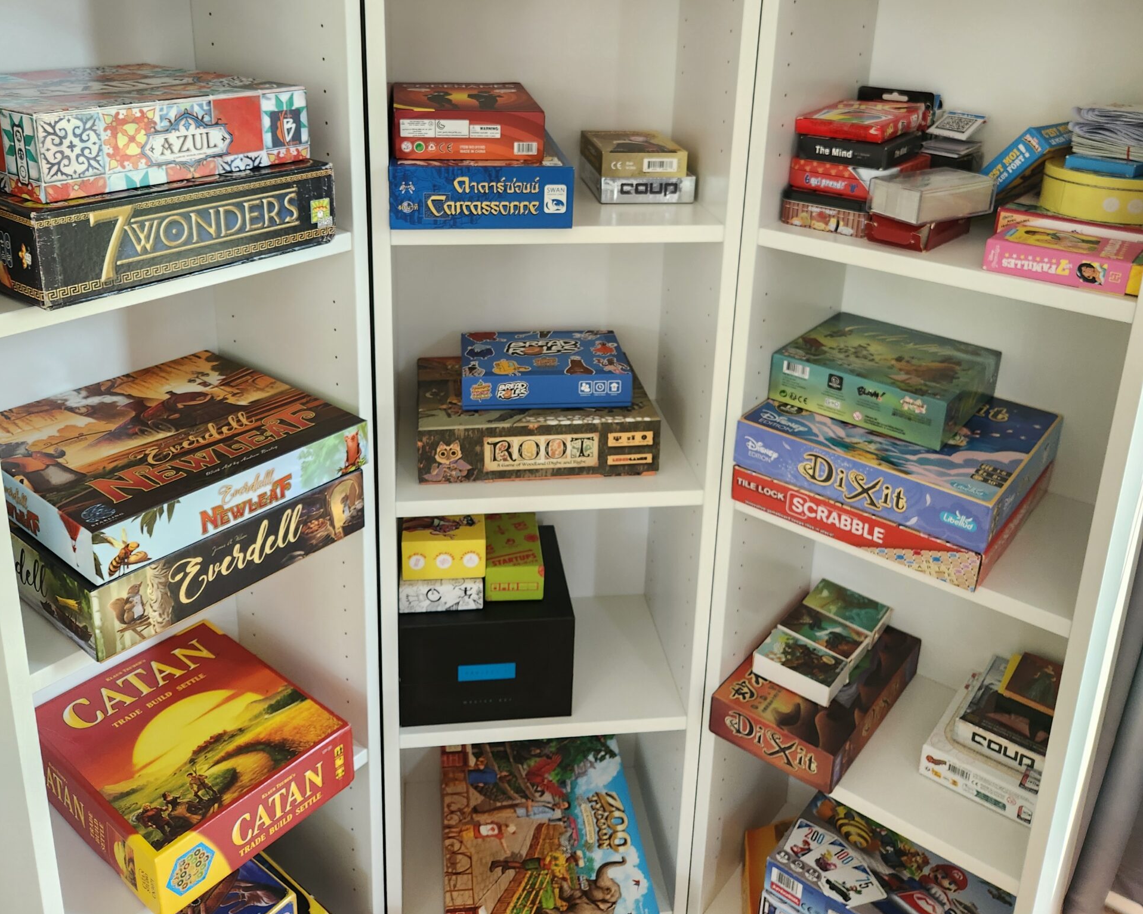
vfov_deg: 47.5
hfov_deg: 58.8
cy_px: 286
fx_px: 1015
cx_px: 571
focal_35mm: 30
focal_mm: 5.4
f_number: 1.8
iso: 160
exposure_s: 1/100
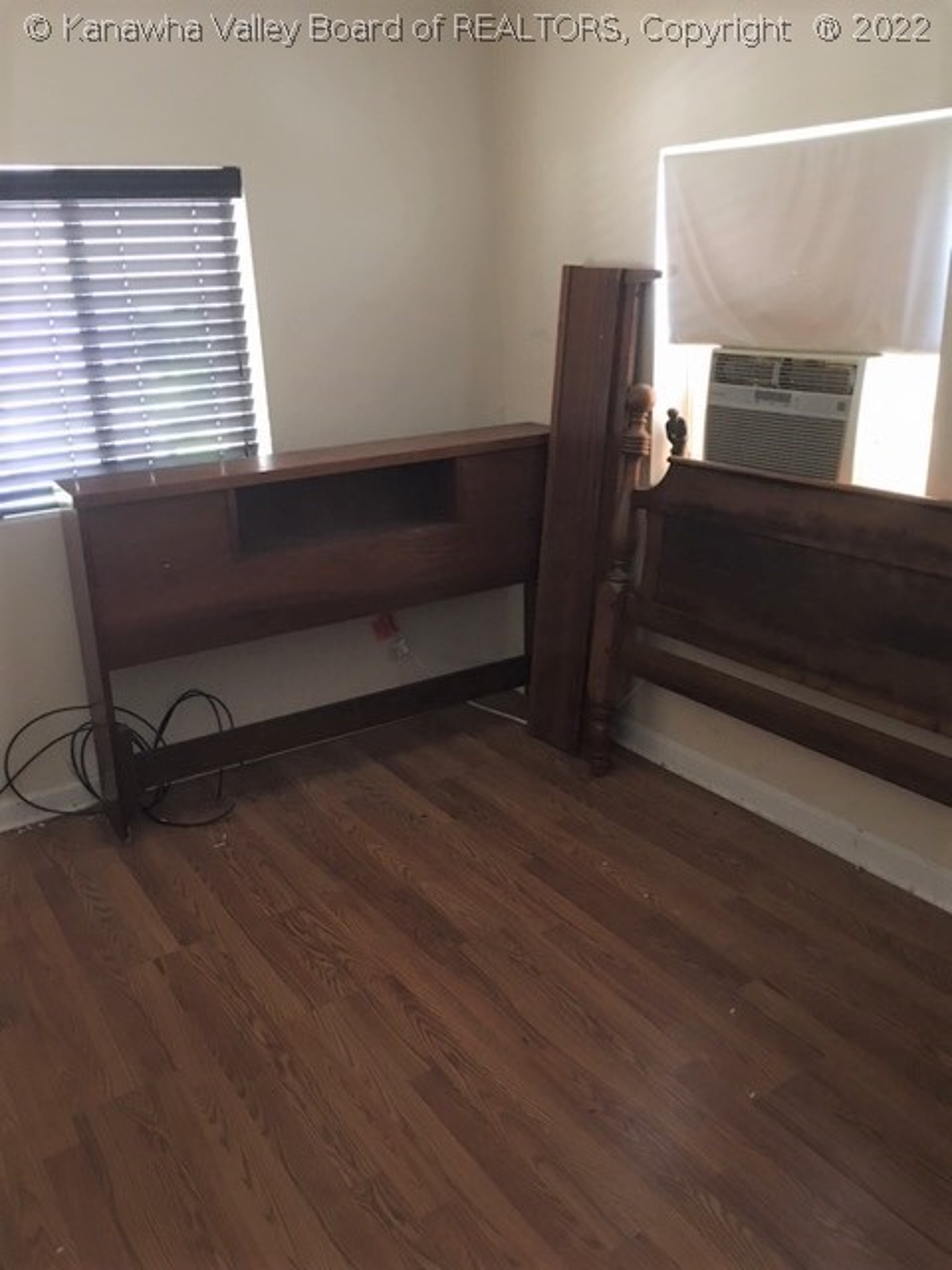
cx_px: 476
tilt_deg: -18.0
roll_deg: +2.2
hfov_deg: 48.2
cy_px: 635
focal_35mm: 29
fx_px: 1063
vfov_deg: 61.7
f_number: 2.2
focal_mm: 4.15
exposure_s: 1/4
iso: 80
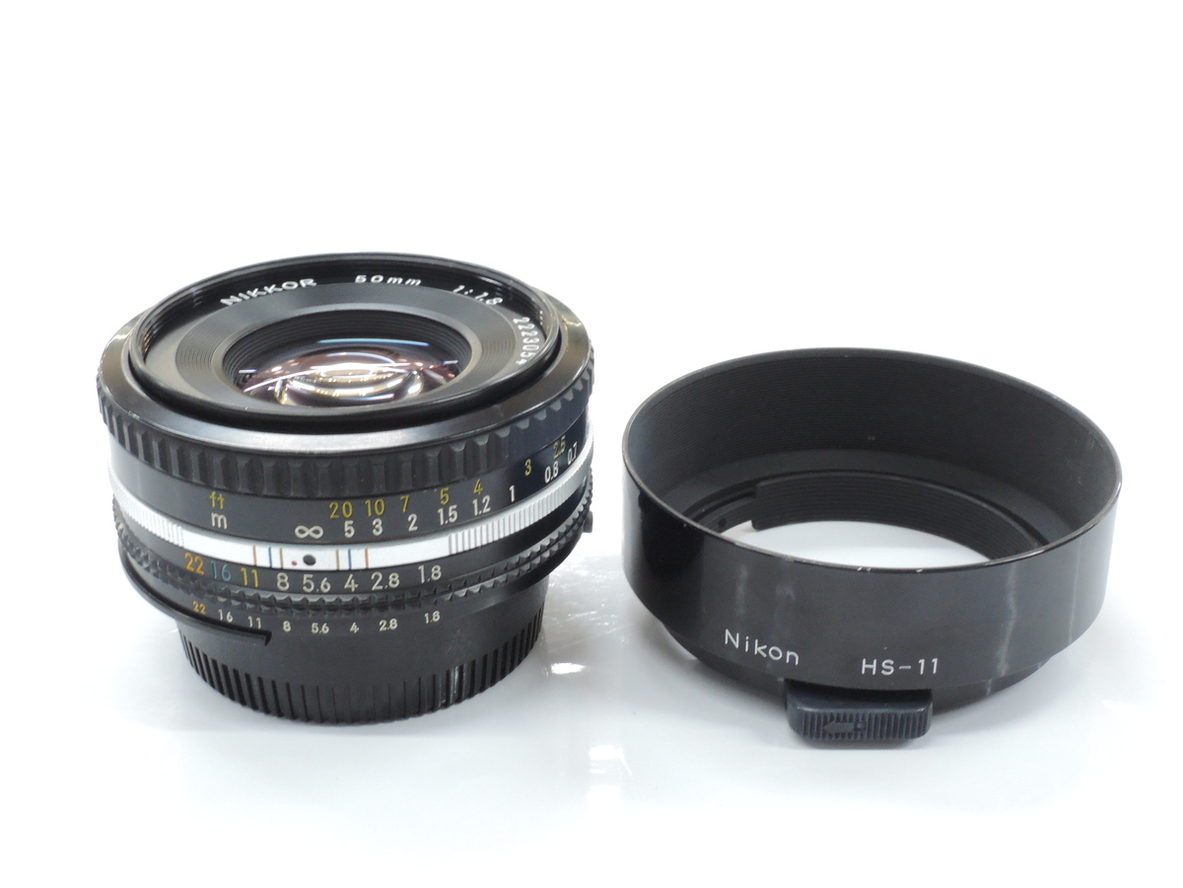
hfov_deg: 34.9
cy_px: 444
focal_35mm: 55
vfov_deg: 26.6
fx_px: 1880
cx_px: 592
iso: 800
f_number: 8
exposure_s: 1/20
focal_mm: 11.8
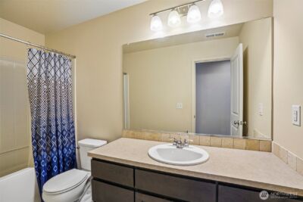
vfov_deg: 73.8
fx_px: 135
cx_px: 152
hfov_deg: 96.7
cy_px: 101
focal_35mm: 16
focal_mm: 16
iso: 400
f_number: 8
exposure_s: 1/13
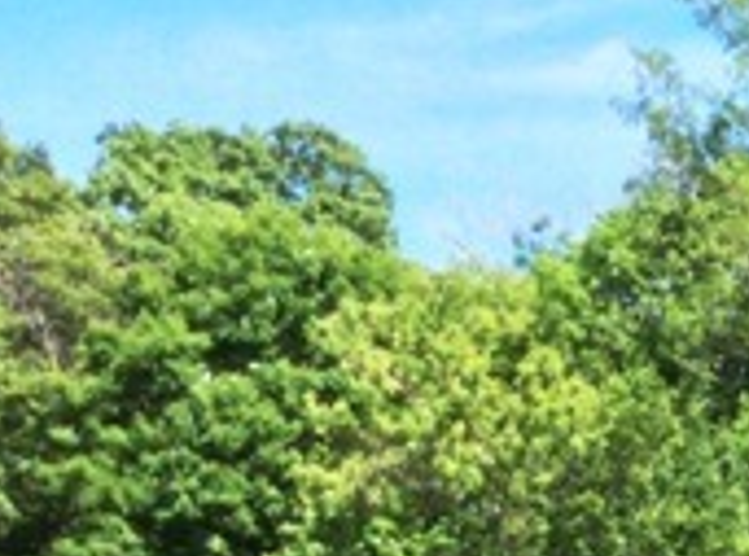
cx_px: 1007
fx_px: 2587
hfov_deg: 15.6
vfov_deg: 11.6
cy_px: 902
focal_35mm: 120
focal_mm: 3.3
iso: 32
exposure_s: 1/578
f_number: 2.4
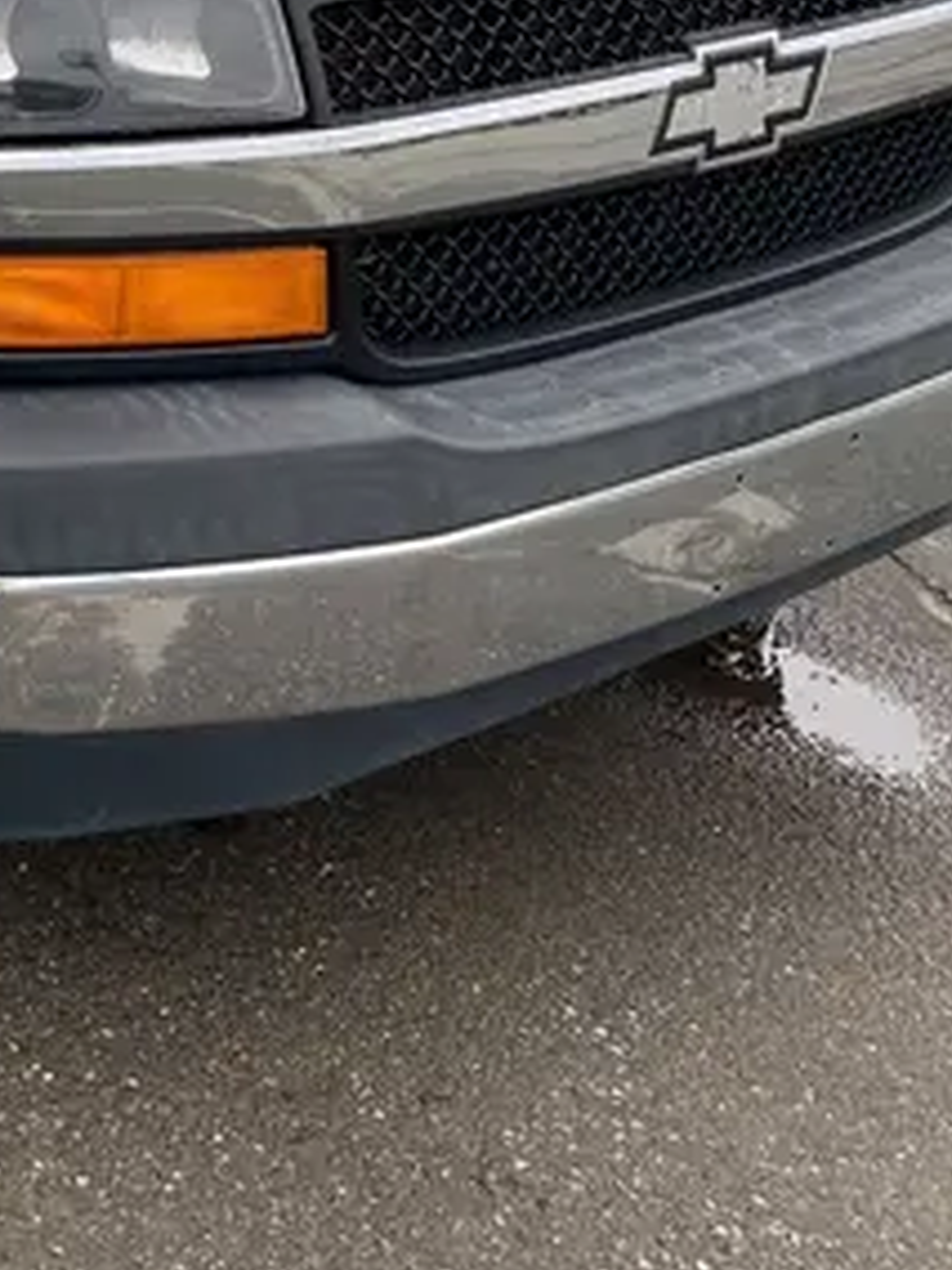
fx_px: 2457
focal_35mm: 67
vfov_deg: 27.9
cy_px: 136
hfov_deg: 20.5
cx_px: -197
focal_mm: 4.25
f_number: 1.8
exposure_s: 1/345
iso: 32
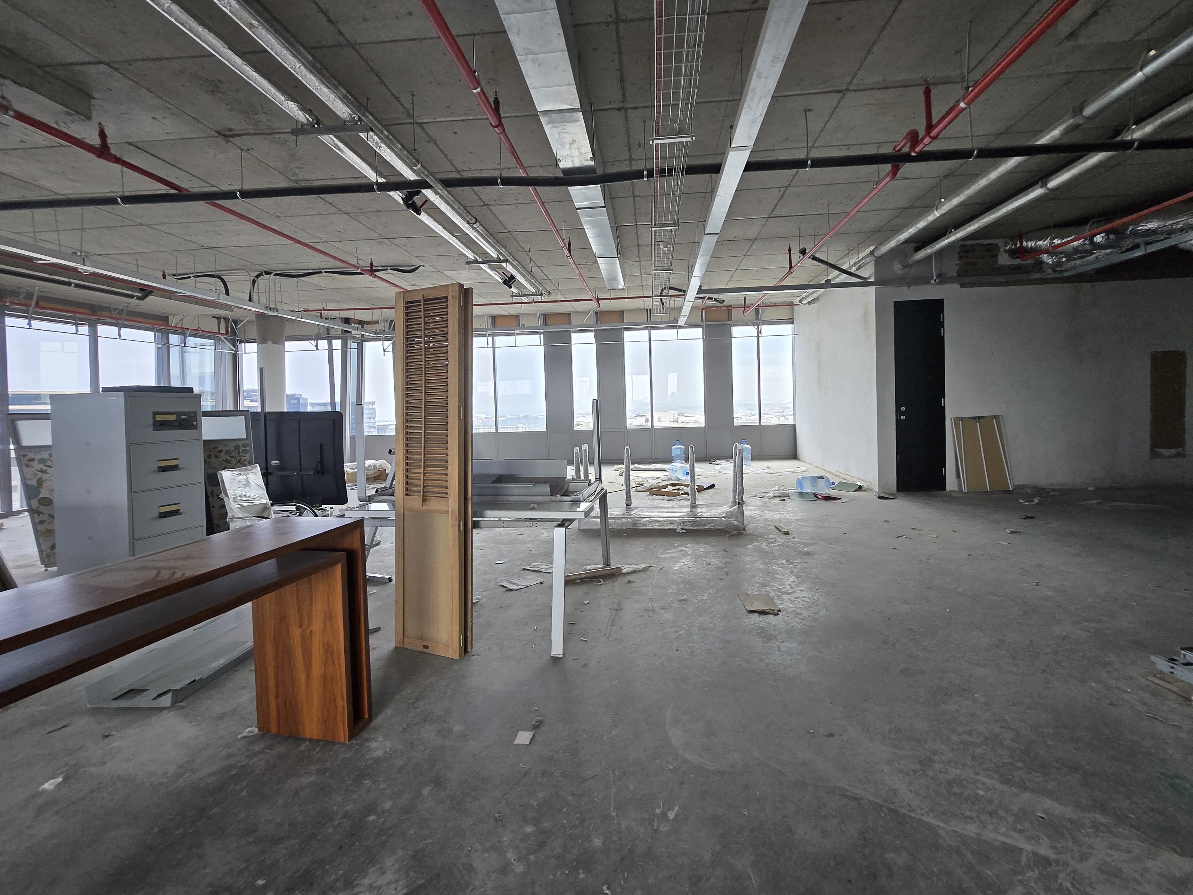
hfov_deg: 102.0
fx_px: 483
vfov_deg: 85.6
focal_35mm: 14
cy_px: 419
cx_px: 624
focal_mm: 1.7
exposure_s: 1/50
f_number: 2.2
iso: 100
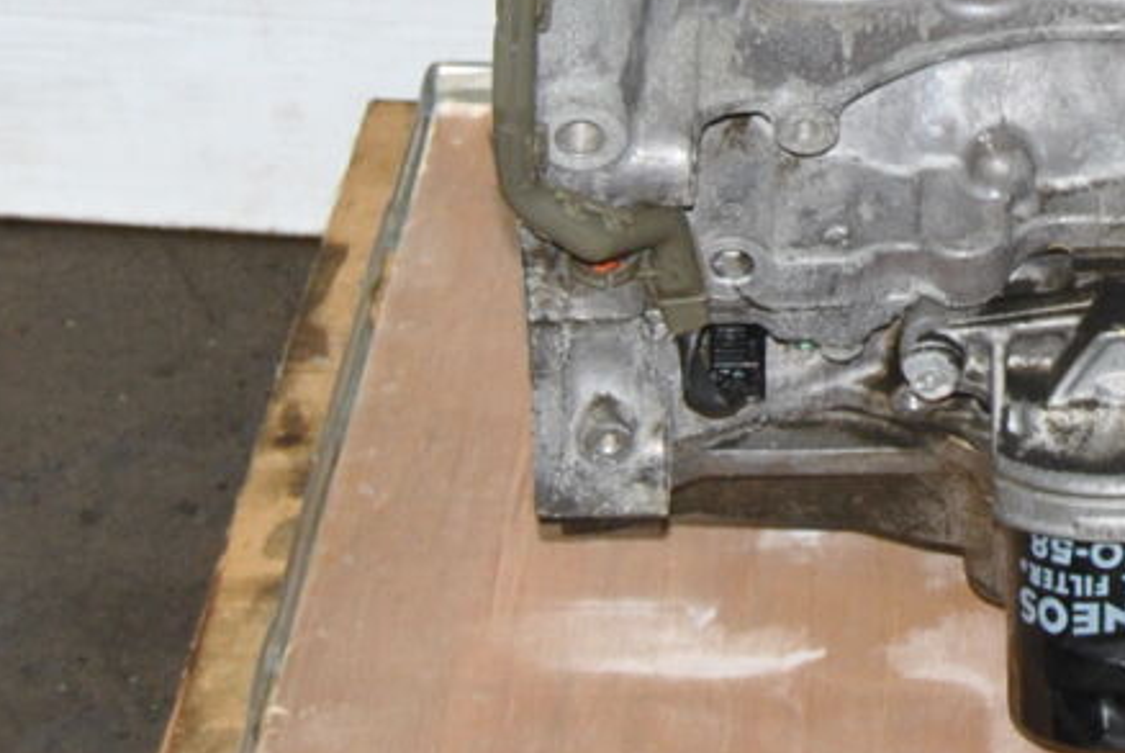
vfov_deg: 6.2
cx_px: 1377
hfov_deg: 9.3
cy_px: -454
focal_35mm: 219
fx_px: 6850
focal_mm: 40
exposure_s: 1/200
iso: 400
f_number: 6.3
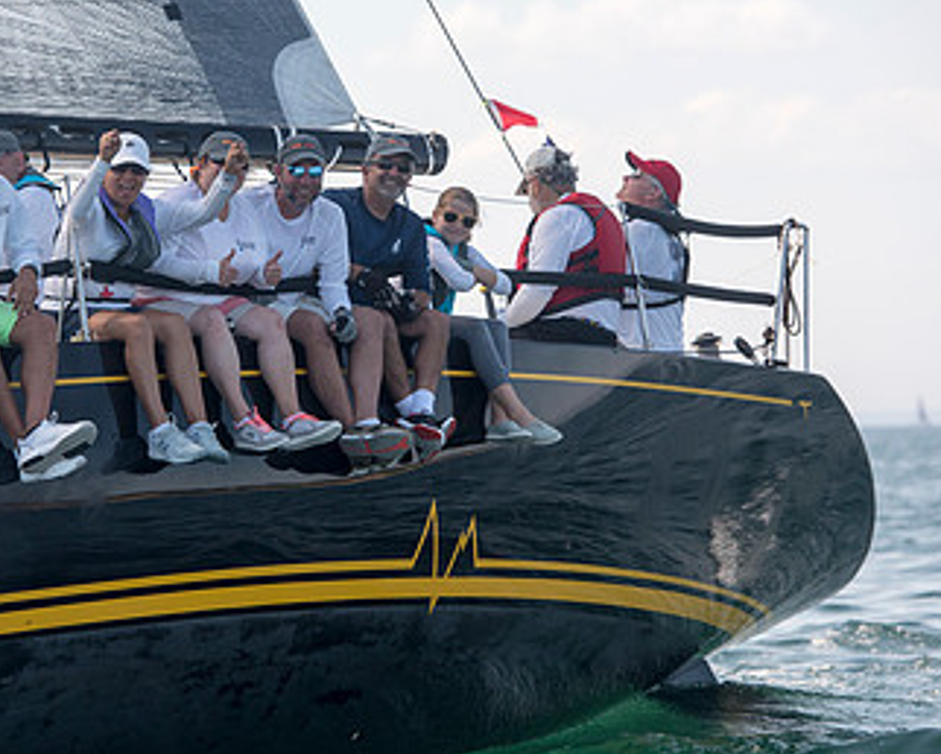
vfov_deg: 6.3
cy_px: 367
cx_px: 237
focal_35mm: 245
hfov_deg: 7.9
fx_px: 6827
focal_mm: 145
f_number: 4.5
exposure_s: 1/1600
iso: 320
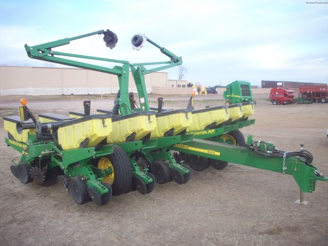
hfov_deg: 50.1
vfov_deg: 38.7
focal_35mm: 37
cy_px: 123
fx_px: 351
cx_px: 164
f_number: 2.8
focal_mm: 6.2
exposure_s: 1/85.6
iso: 80
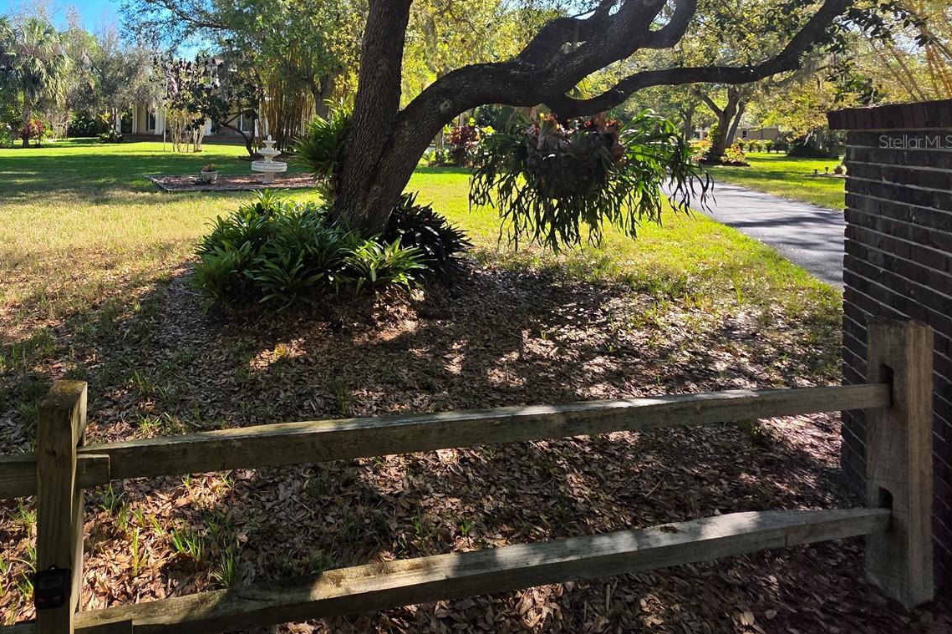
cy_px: 141
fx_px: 502
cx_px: 289
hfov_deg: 82.8
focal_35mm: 19
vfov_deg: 60.2
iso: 40
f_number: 1.9
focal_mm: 2.2
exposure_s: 1/816
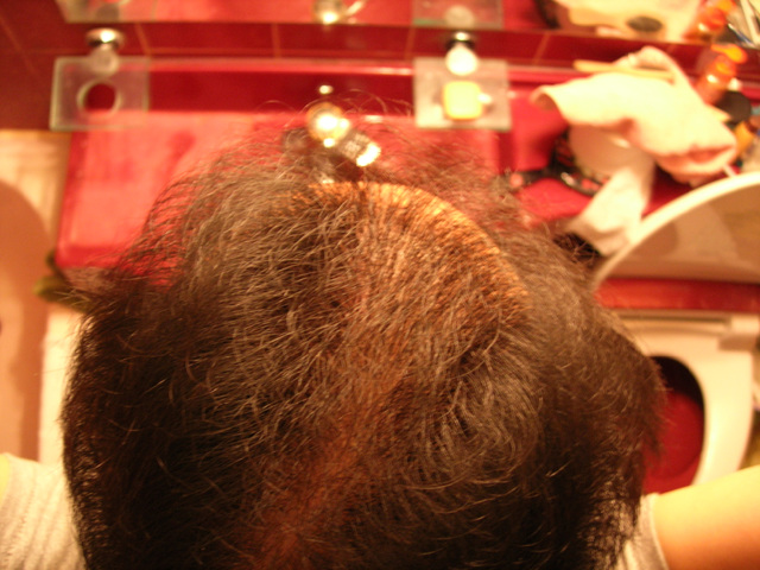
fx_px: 834
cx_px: 380
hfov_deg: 49.0
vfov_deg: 37.7
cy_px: 285
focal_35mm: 38
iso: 115
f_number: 2.8
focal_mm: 7.8
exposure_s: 1/3.9
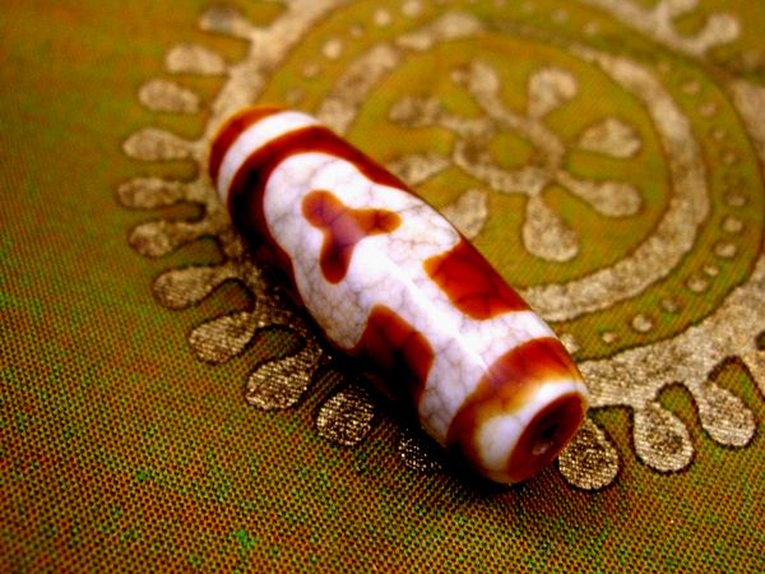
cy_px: 287
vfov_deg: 37.7
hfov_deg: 49.0
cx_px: 382
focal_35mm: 38
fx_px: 840
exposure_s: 1/50
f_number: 2.8
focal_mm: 7.9
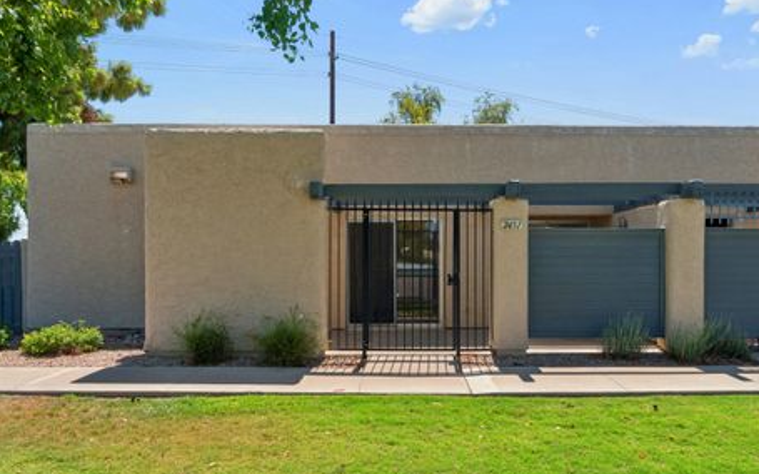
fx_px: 591
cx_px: 415
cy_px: 270
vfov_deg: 43.6
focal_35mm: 29
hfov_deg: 65.3
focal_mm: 17
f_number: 8
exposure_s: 1/250
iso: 100
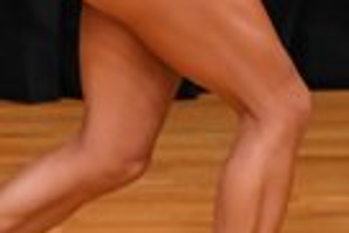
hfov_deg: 1.3
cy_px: -143
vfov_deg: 0.8
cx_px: 255
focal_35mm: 1623
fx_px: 15751
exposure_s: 1/400
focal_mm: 190
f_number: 5.6
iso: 3200
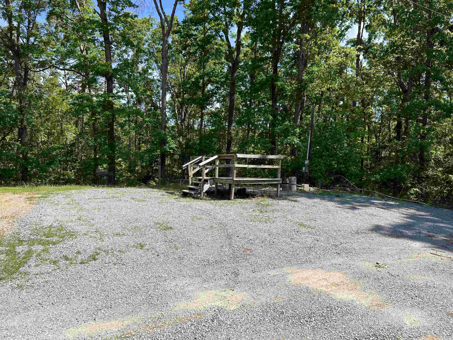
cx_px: 226
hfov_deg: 67.3
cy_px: 170
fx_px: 340
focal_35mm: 26
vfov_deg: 53.1
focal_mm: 5.7
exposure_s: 1/2695
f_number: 1.5
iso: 50
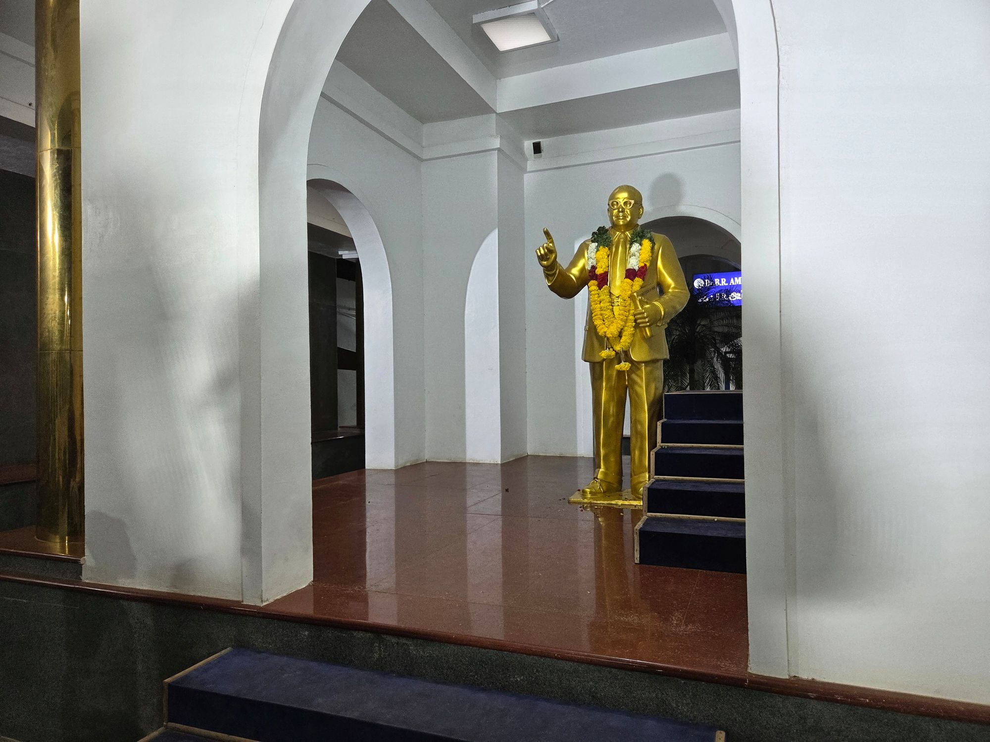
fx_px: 658
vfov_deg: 58.9
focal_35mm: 23
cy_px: 371
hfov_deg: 73.9
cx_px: 495
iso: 125
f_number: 1.8
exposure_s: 1/100
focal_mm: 5.4
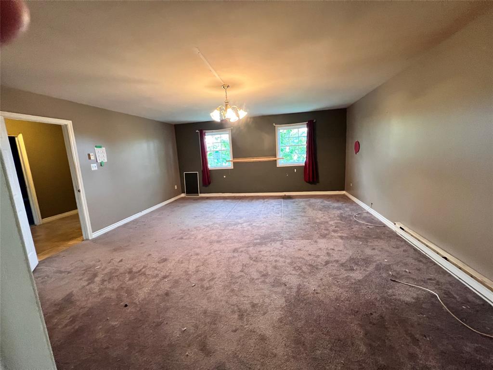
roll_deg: +4.1
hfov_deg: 106.2
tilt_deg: -9.0
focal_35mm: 13
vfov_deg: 89.9
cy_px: 185
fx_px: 185
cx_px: 246
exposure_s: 1/60
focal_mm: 1.57
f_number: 1.8
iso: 640
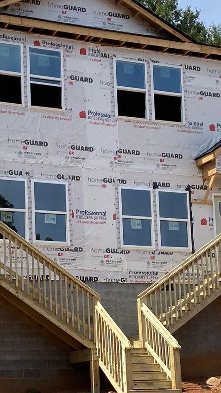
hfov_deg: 15.6
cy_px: 265
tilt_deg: +9.3
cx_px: 51
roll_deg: +1.0
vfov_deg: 27.3
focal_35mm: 77
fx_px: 802
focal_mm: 4.25
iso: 32
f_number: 1.8
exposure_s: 1/3040
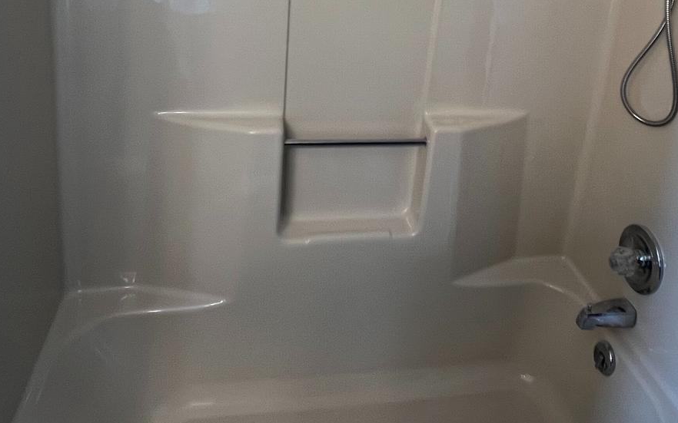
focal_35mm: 32
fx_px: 591
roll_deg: -6.1
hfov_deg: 59.1
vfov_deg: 36.3
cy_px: 23
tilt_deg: -15.0
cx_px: 414
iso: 250
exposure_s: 1/120
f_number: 1.8
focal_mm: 1.57
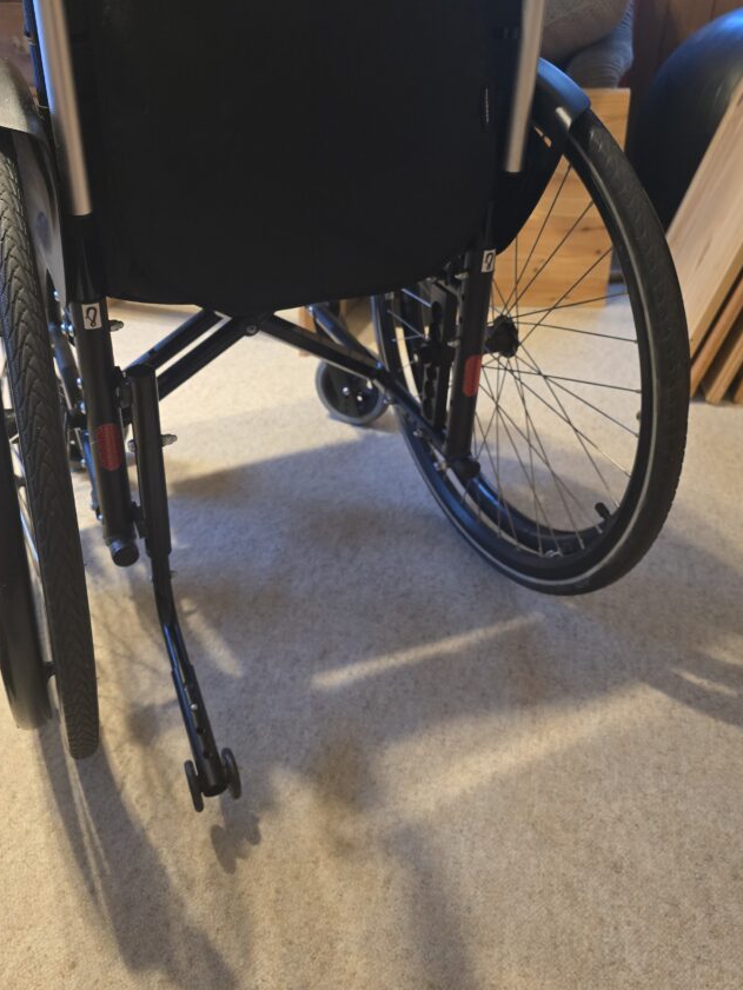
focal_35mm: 28
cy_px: 416
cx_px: 347
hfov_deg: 49.7
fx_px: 801
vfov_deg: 63.1
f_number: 1.7
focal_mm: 6.3
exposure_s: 1/60
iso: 800
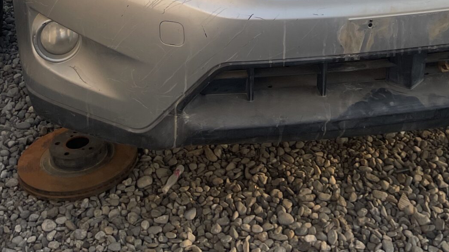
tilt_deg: -5.8
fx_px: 797
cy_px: -277
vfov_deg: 14.4
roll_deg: -1.6
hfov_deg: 31.2
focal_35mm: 67
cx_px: 296
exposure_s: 1/1642
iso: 32
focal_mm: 5.1
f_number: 1.6
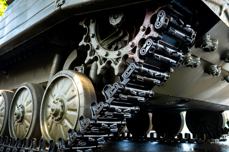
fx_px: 223
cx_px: 114
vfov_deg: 37.8
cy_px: 76
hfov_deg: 54.4
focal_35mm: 35
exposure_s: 1/125
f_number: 6.4
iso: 1000
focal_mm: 23
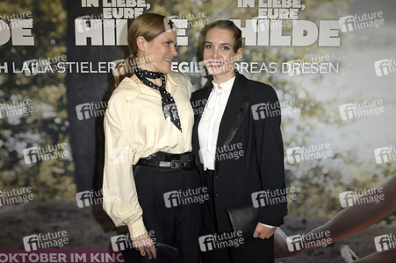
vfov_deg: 43.5
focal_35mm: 30
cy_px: 132
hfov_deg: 62.0
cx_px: 198
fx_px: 330
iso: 640
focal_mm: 30
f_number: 5.6
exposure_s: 1/250
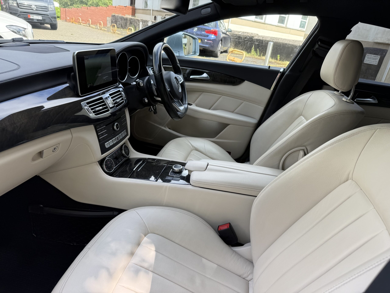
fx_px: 270
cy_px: 146
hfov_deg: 71.6
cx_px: 195
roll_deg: -8.5
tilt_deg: -24.6
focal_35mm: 24
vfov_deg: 56.8
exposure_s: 1/478
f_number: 1.78
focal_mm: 6.76
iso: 80
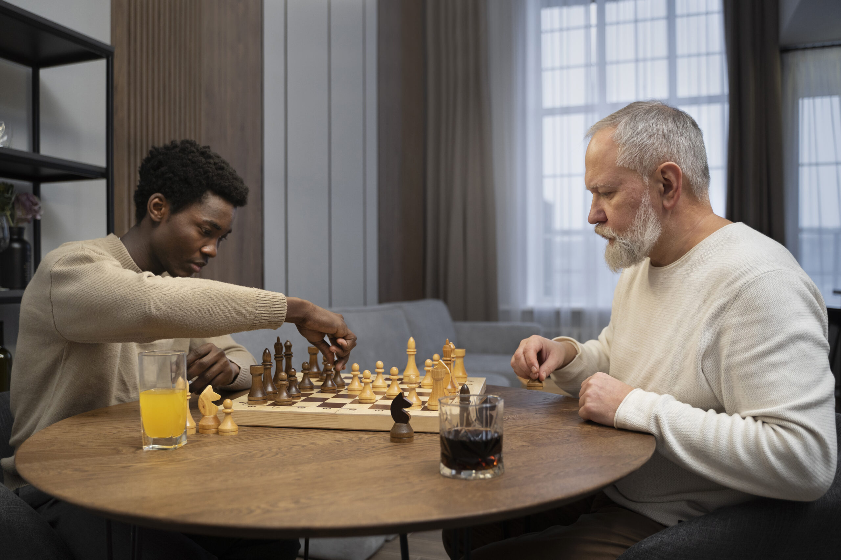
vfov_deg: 46.4
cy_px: 280
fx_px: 654
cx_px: 420
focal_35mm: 28
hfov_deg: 65.5
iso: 800
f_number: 2.8
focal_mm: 28
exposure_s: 1/320
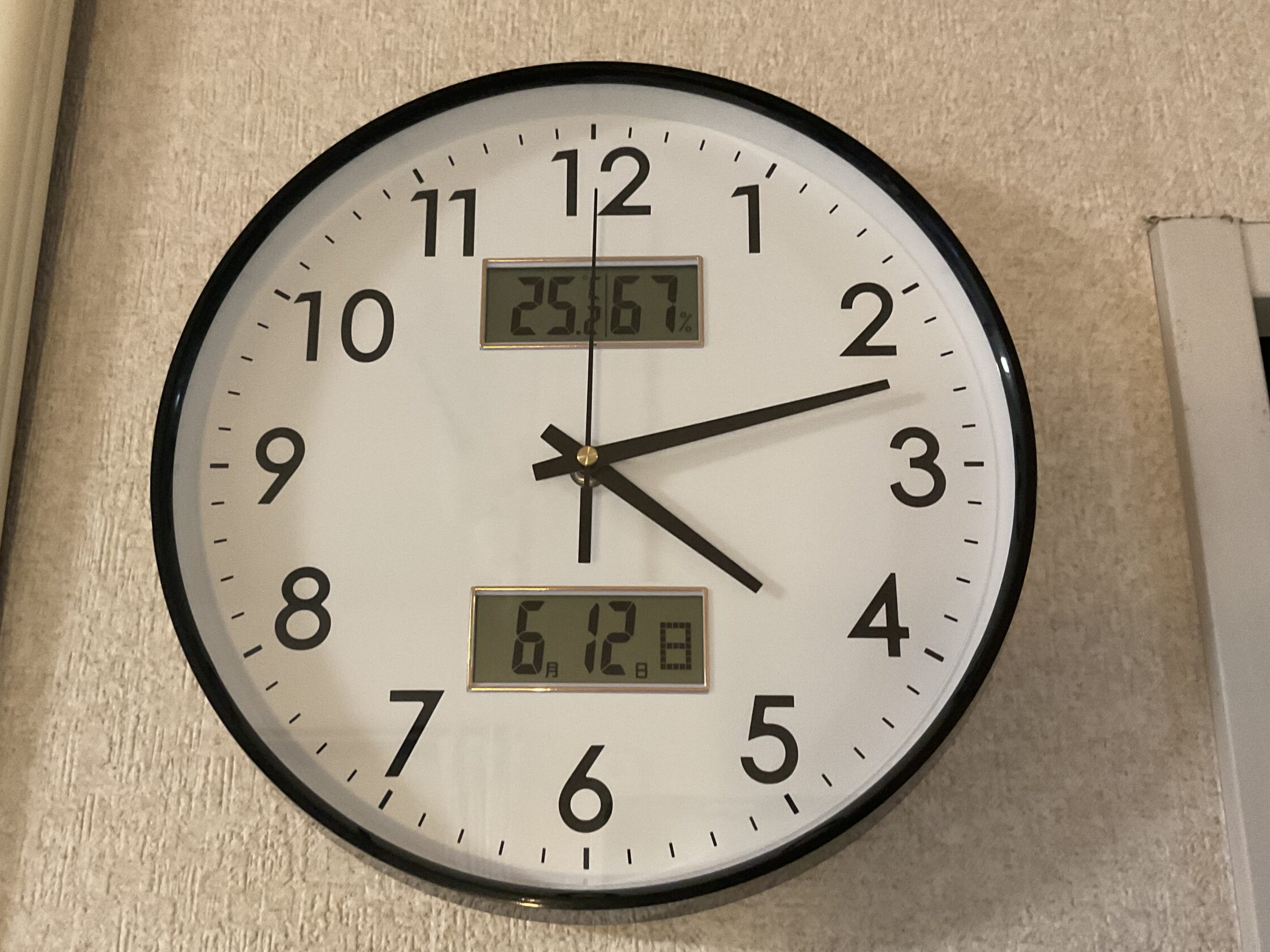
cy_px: 499
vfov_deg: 42.9
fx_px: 1211
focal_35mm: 33
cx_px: 593
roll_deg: -0.4
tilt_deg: +17.1
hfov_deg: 55.3
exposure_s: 1/50
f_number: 1.8
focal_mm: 3
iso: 250
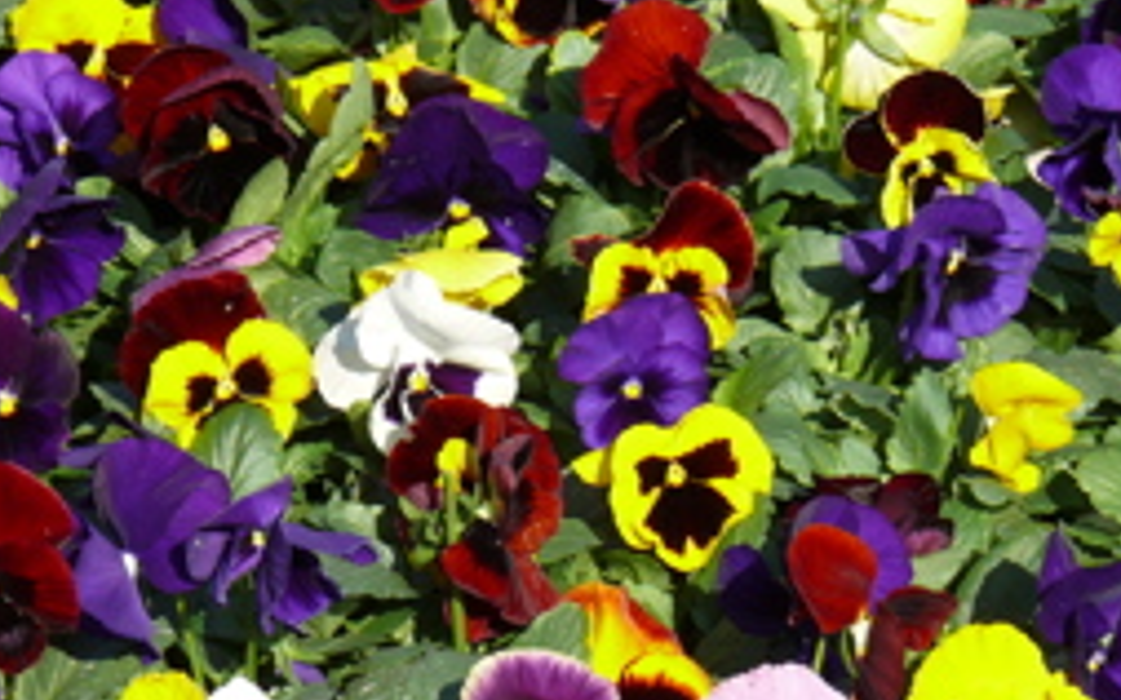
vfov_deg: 3.2
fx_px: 12493
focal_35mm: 409
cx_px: 842
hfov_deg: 5.1
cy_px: 627
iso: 100
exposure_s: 1/320
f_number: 5.6
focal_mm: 44.8
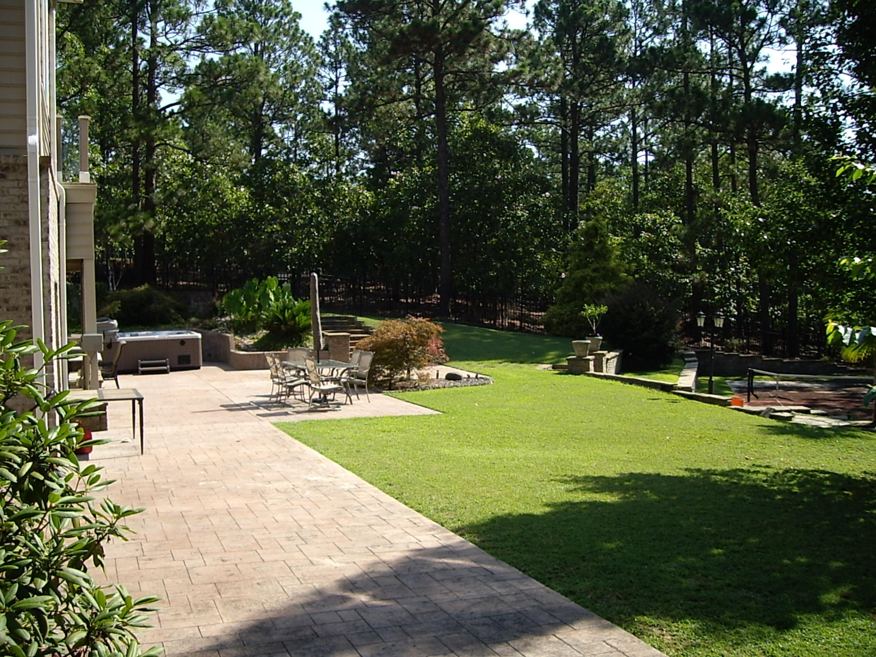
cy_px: 328
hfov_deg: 49.0
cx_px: 438
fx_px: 962
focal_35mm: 38
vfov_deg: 37.7
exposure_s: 1/500
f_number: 2.7
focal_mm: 6.2
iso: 50
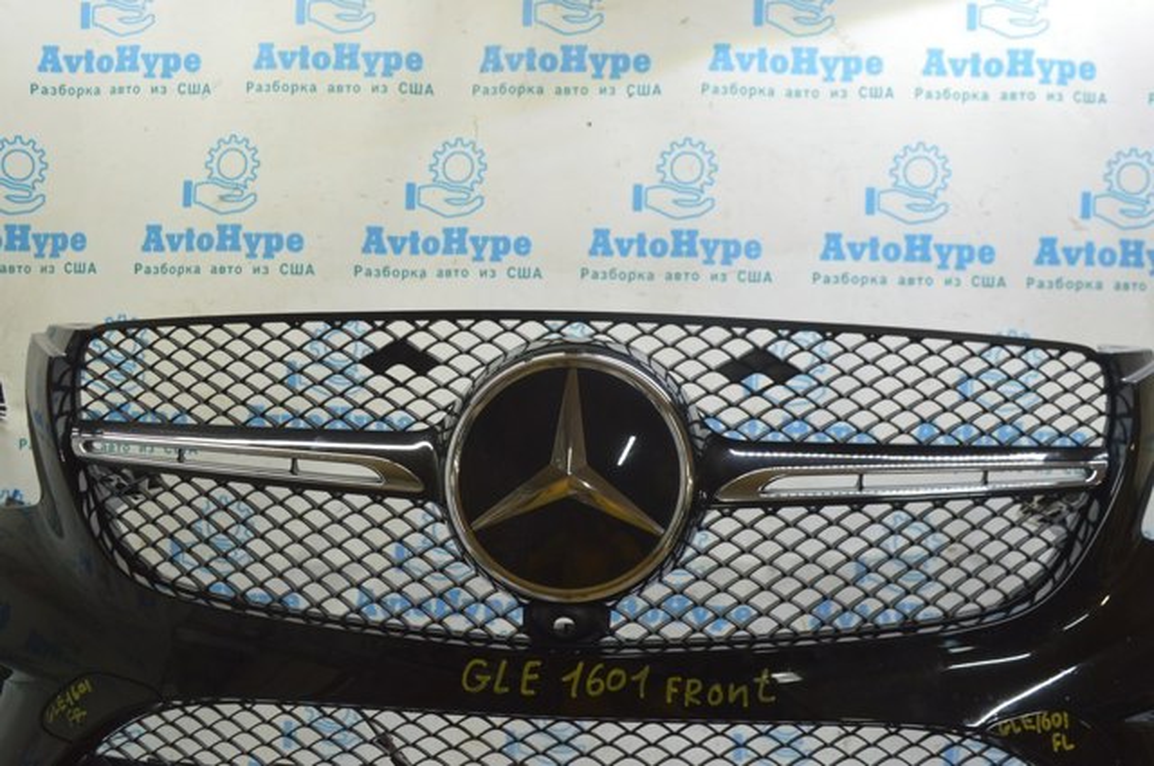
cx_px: 577
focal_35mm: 32
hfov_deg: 59.6
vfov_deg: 41.6
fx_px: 1008
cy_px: 383
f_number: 5.6
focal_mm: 21
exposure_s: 1/20
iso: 400
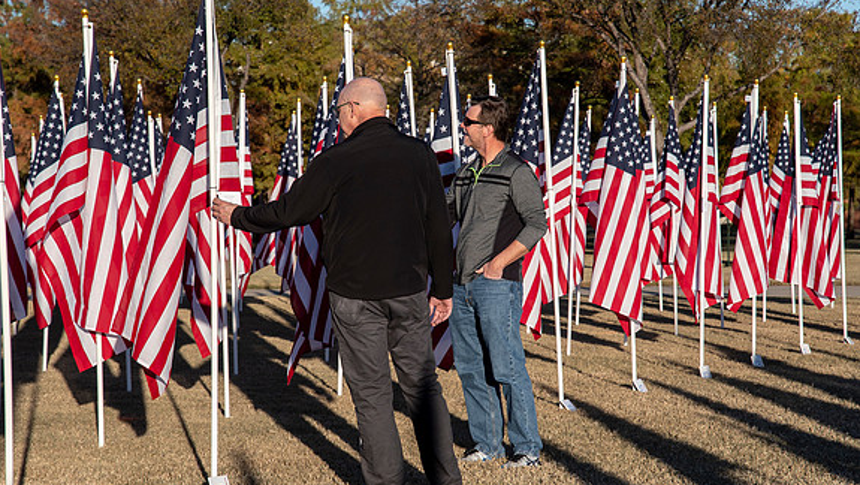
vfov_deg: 11.8
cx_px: 428
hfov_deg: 20.7
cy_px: 270
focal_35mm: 103
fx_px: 2350
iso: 200
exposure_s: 1/400
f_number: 8
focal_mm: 65
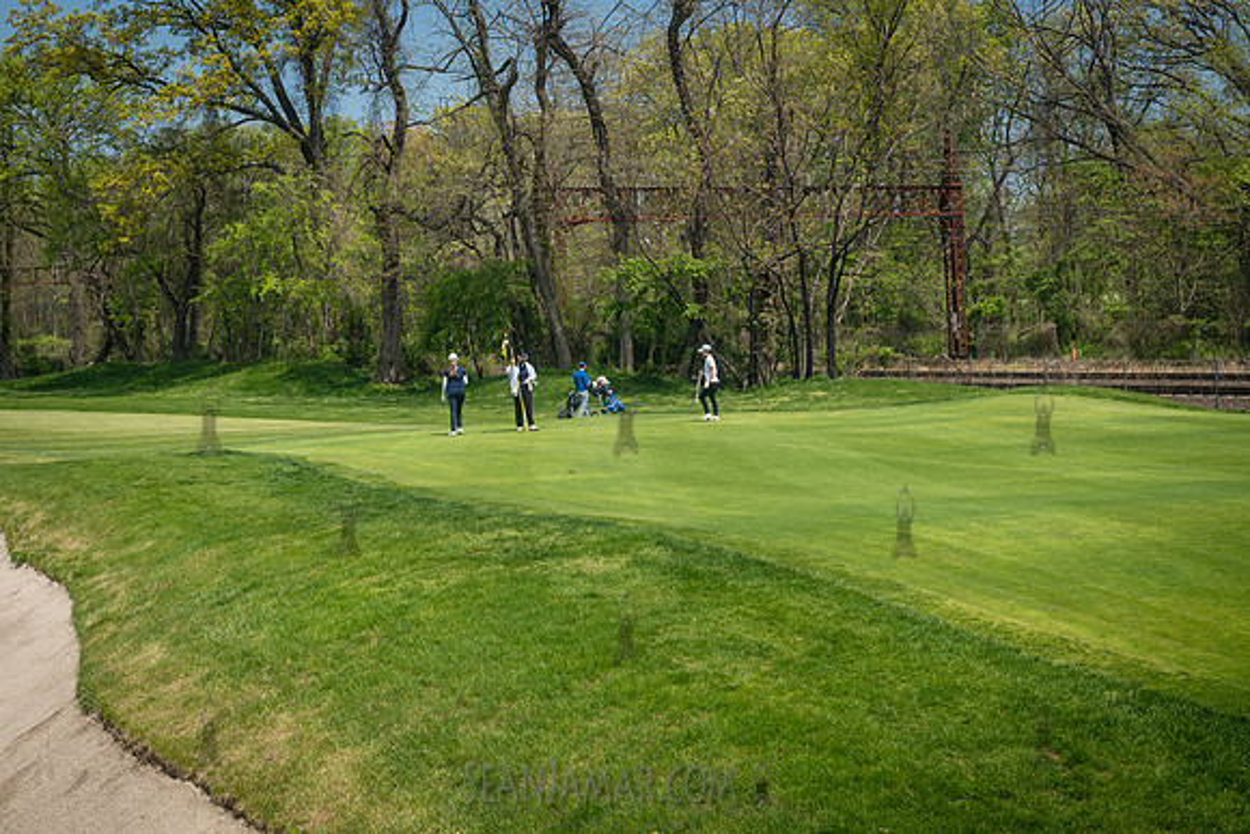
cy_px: 416
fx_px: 1694
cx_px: 640
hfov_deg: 40.5
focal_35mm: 49
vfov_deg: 27.7
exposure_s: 1/640
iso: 200
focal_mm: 35
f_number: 7.1
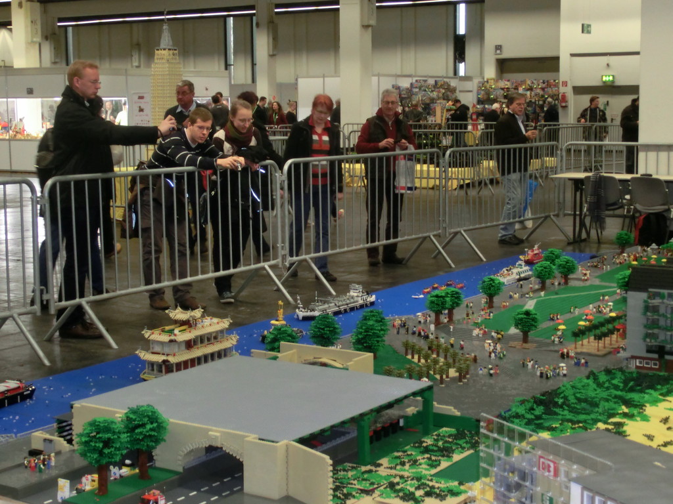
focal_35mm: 69
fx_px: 1341
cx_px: 336
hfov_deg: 28.2
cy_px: 252
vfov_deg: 21.3
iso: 640
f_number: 4.8
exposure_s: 1/30
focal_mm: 12.29
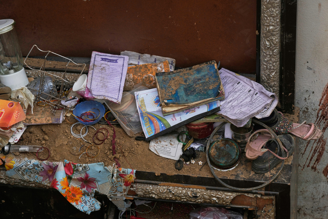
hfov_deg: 10.3
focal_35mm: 200
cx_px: 164
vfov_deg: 6.9
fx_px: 1822
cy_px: 110
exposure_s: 1/500
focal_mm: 200
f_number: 5.6
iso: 400
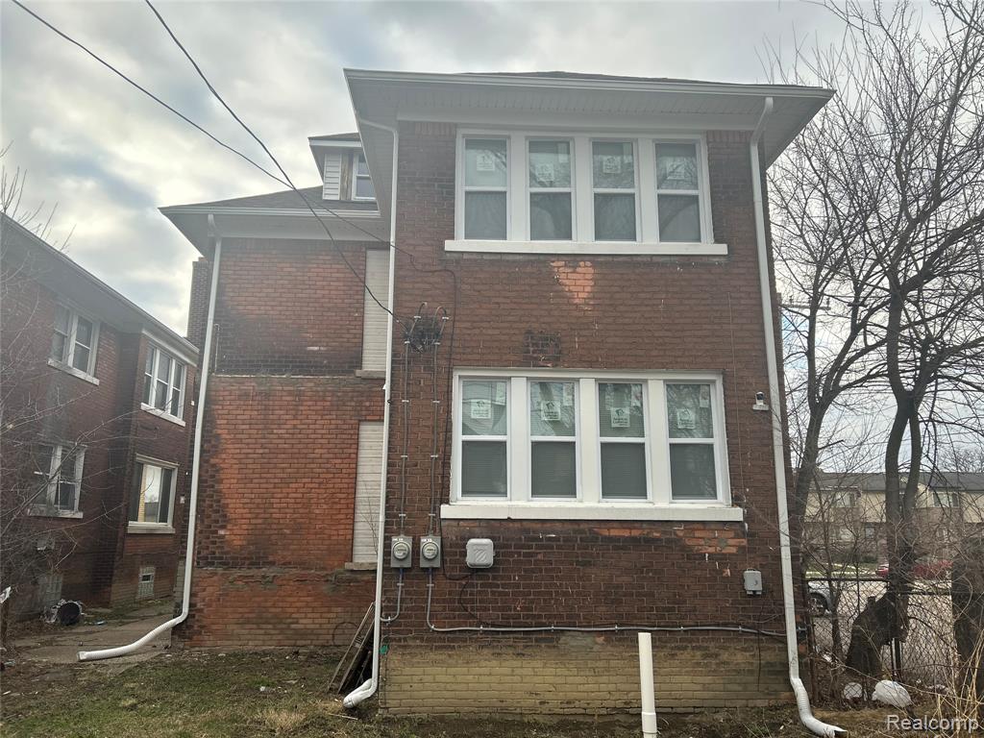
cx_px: 492
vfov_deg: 53.1
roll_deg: +0.0
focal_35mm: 26
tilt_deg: +13.4
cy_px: 369
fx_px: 739
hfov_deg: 67.3
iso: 50
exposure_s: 1/379
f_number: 1.5
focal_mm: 5.7
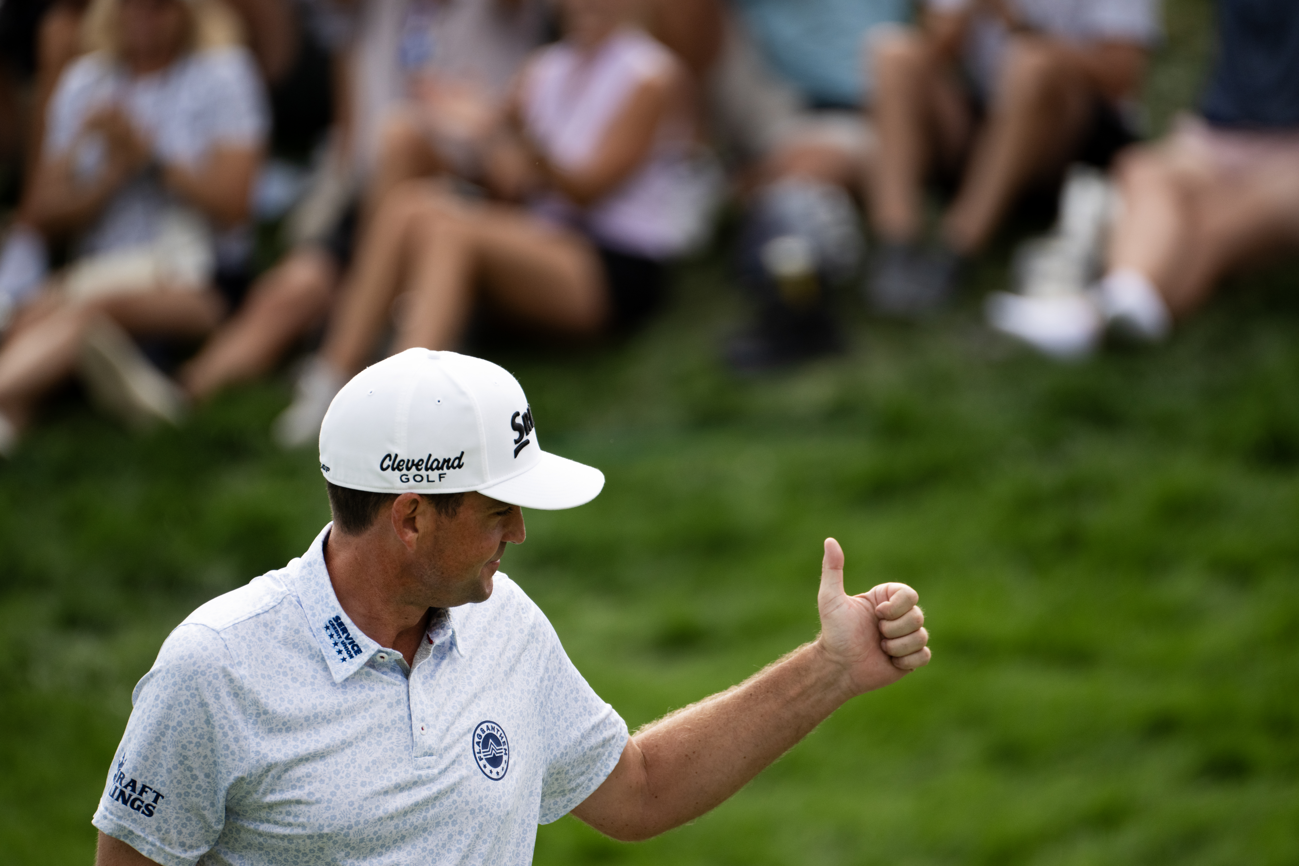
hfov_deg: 3.7
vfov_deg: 2.5
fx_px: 19844
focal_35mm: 550
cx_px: 650
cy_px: 433
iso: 640
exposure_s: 1/1250
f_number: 5.6
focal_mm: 550
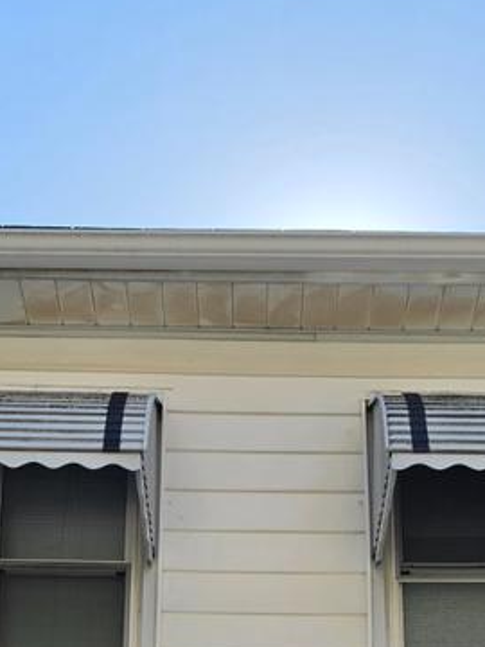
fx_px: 1289
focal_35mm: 69
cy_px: 922
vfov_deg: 23.5
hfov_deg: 21.3
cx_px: 235
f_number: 1.4
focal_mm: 6.5
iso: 64
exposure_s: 1/6571
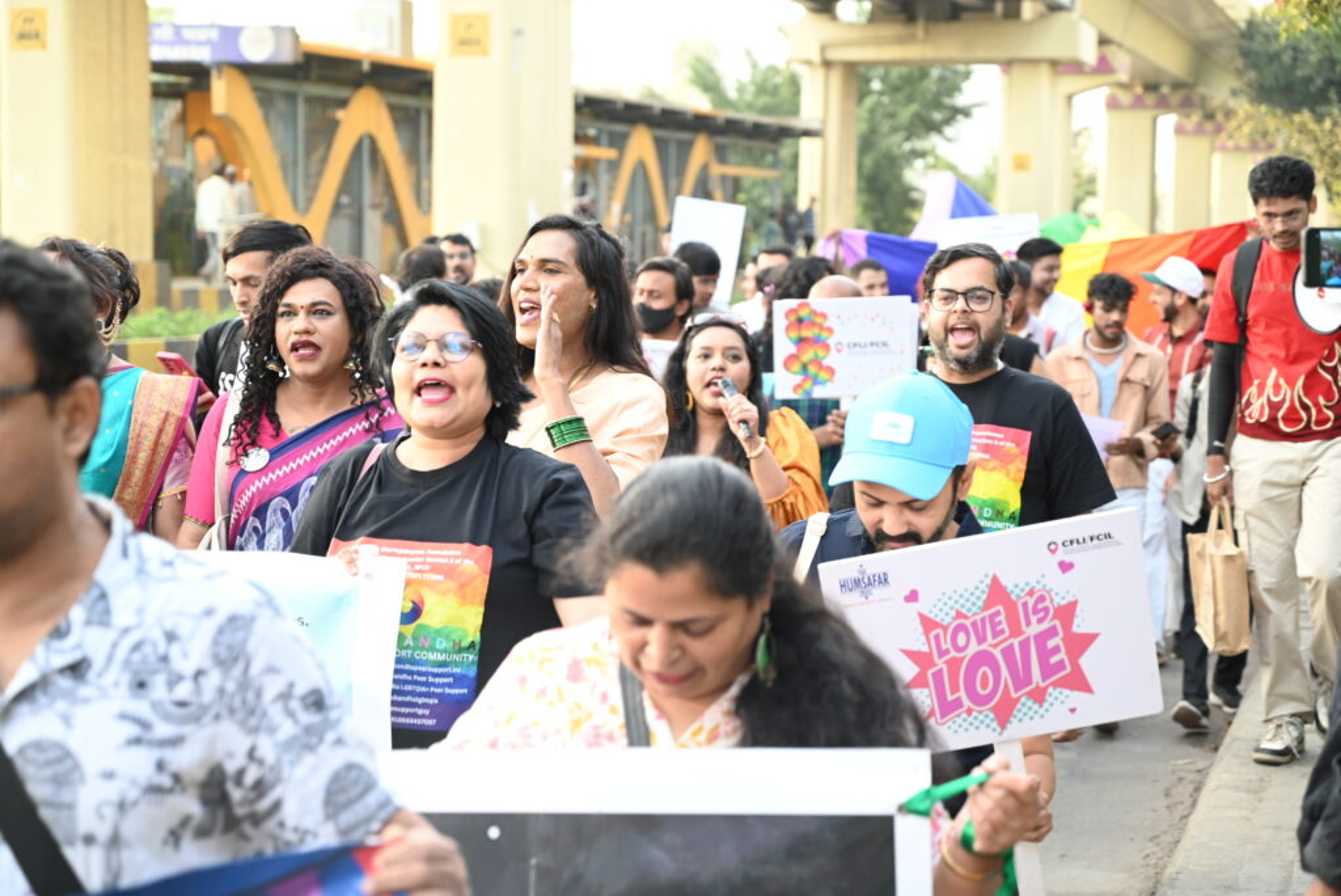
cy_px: 448
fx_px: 2609
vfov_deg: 19.5
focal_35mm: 70
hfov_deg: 28.8
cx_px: 670
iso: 400
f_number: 4
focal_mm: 70
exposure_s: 1/80
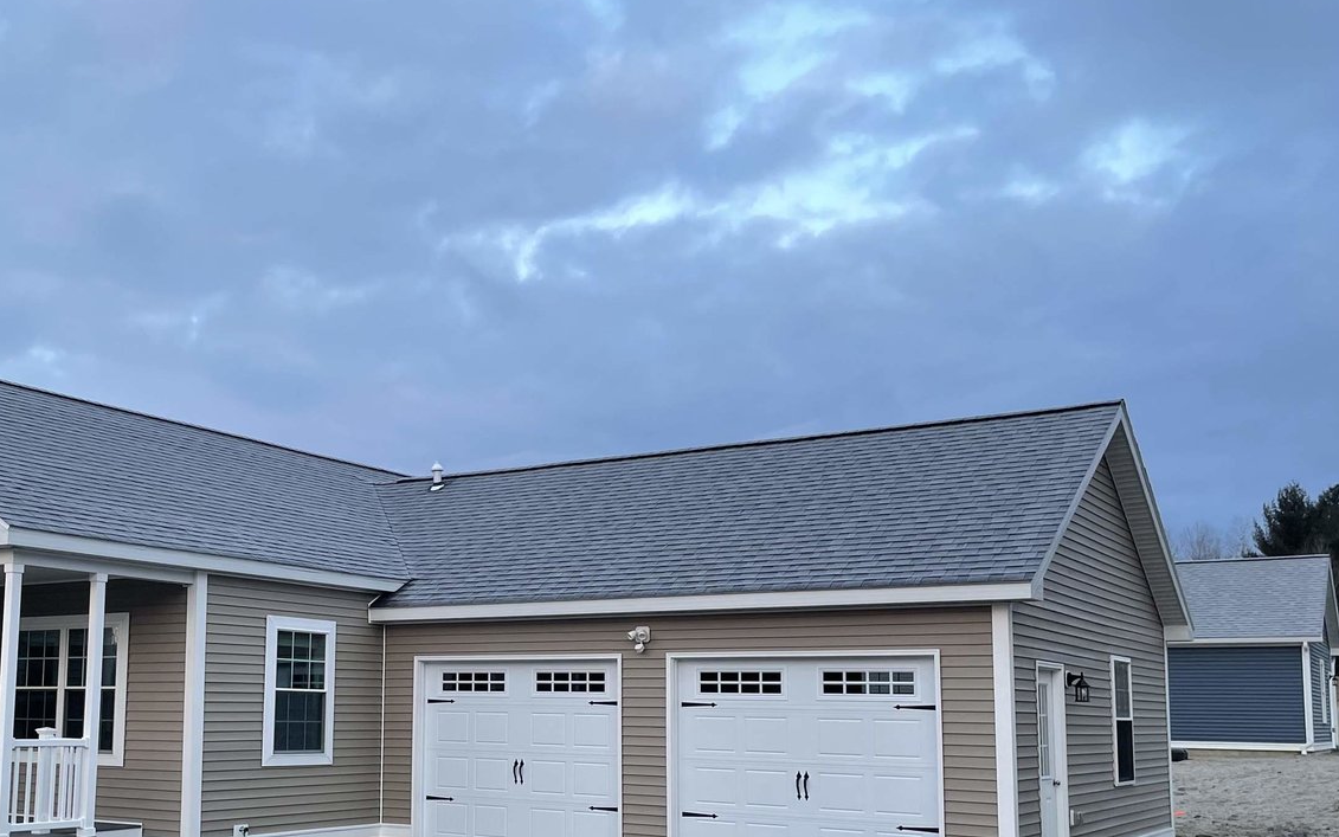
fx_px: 1423
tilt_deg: +5.6
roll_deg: -0.9
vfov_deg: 32.4
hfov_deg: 49.7
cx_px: 470
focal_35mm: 39
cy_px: 581
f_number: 1.6
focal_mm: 4.2
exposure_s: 1/121
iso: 80
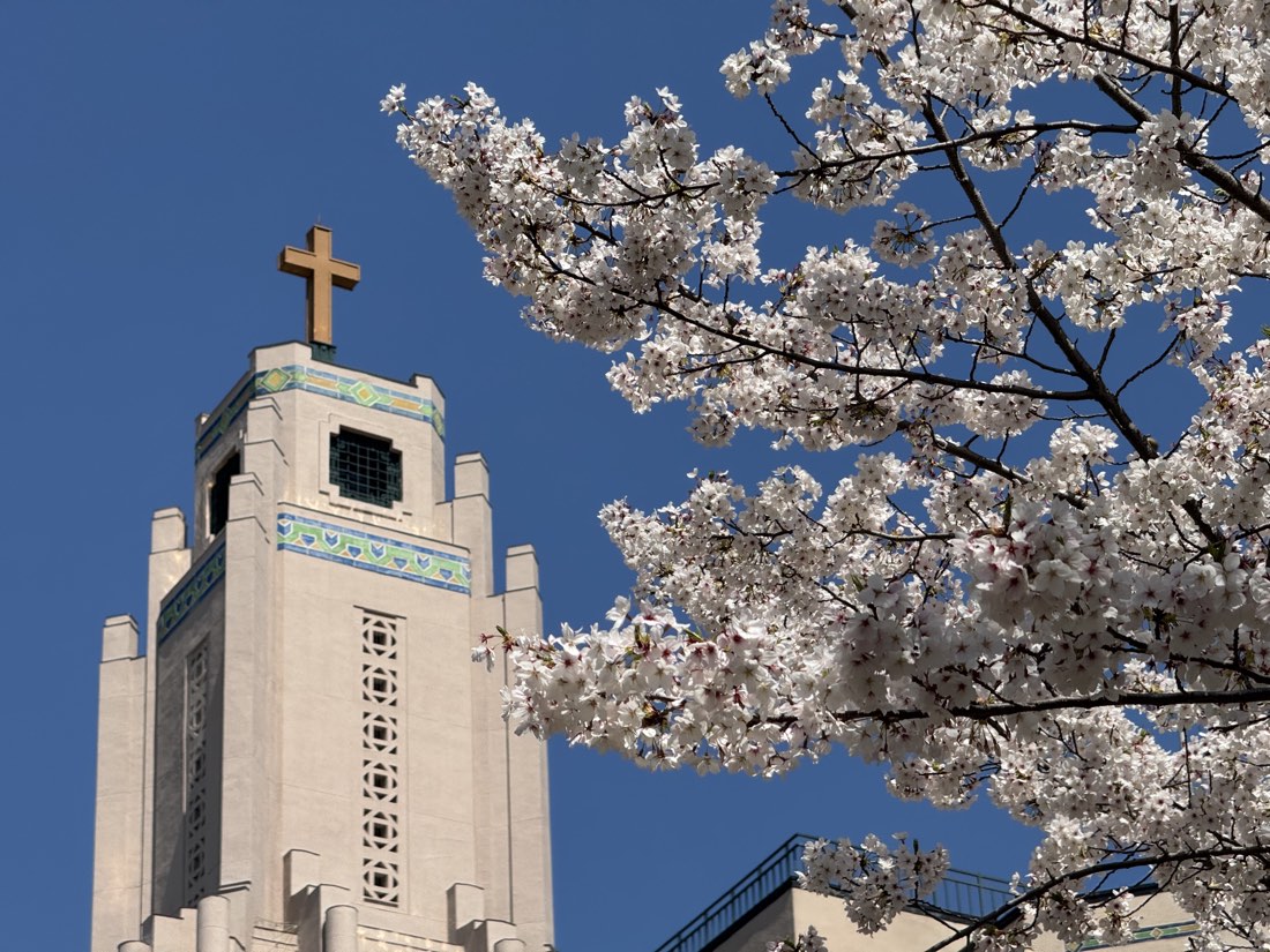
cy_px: 476
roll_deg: +2.5
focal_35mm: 120
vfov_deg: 12.3
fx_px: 4403
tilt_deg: +31.2
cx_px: 635
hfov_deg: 16.4
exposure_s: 1/2611
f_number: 2.8
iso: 50
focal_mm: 15.66
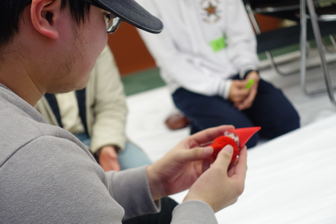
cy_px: 112
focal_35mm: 65
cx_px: 168
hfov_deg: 31.0
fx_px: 607
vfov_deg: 20.9
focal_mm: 23.9
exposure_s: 1/80
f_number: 2.8
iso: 250
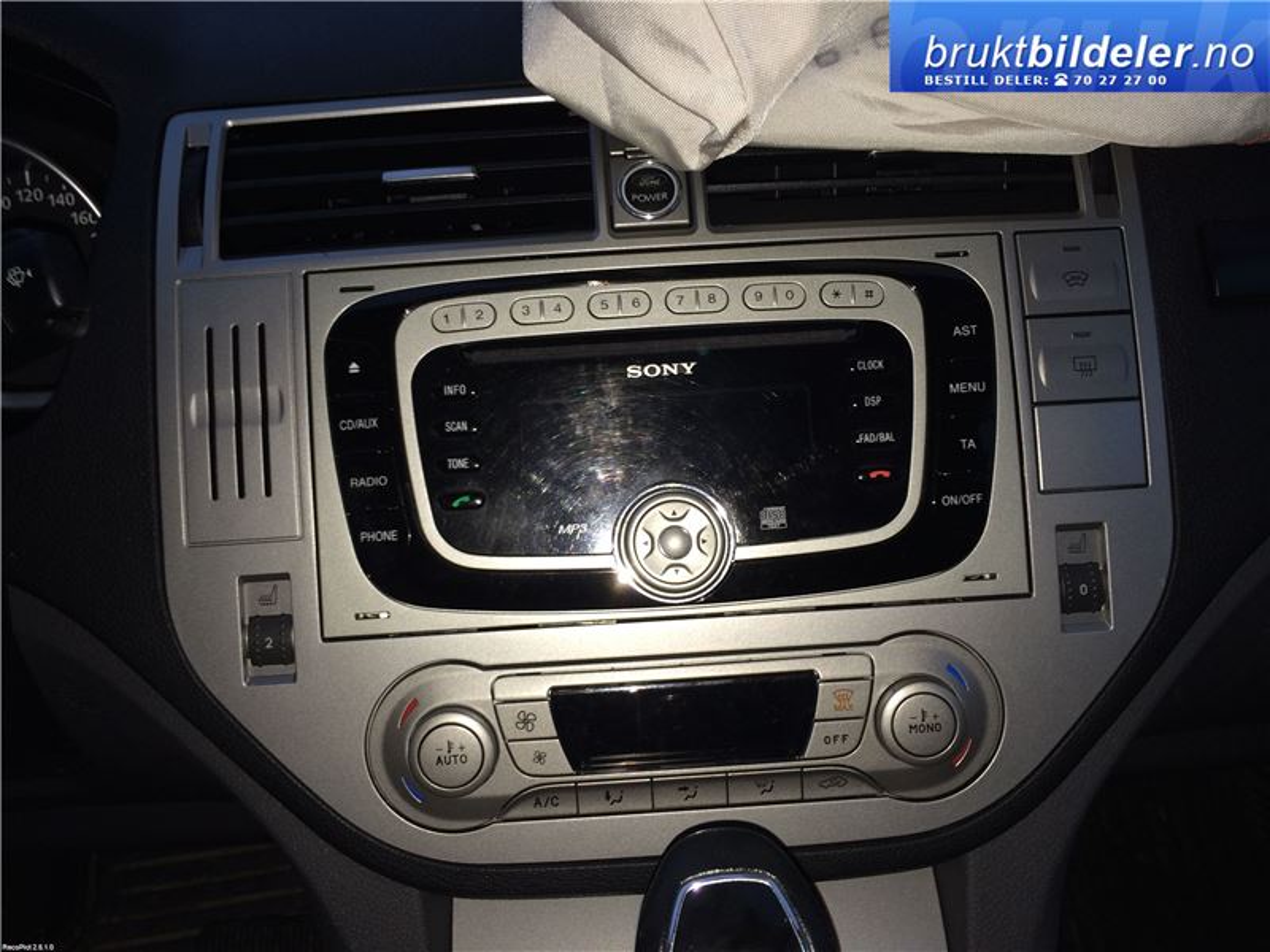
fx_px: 1064
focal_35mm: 29
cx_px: 635
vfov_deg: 48.2
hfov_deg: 61.7
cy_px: 476
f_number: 2.2
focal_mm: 4.15
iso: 32
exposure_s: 1/30
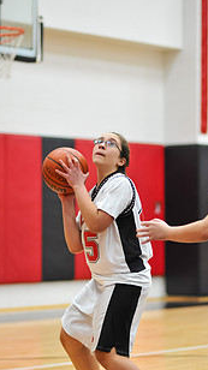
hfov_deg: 9.3
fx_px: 1276
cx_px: 127
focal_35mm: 130
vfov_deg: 16.5
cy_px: 219
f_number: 2
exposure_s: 1/500
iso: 1800
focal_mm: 85
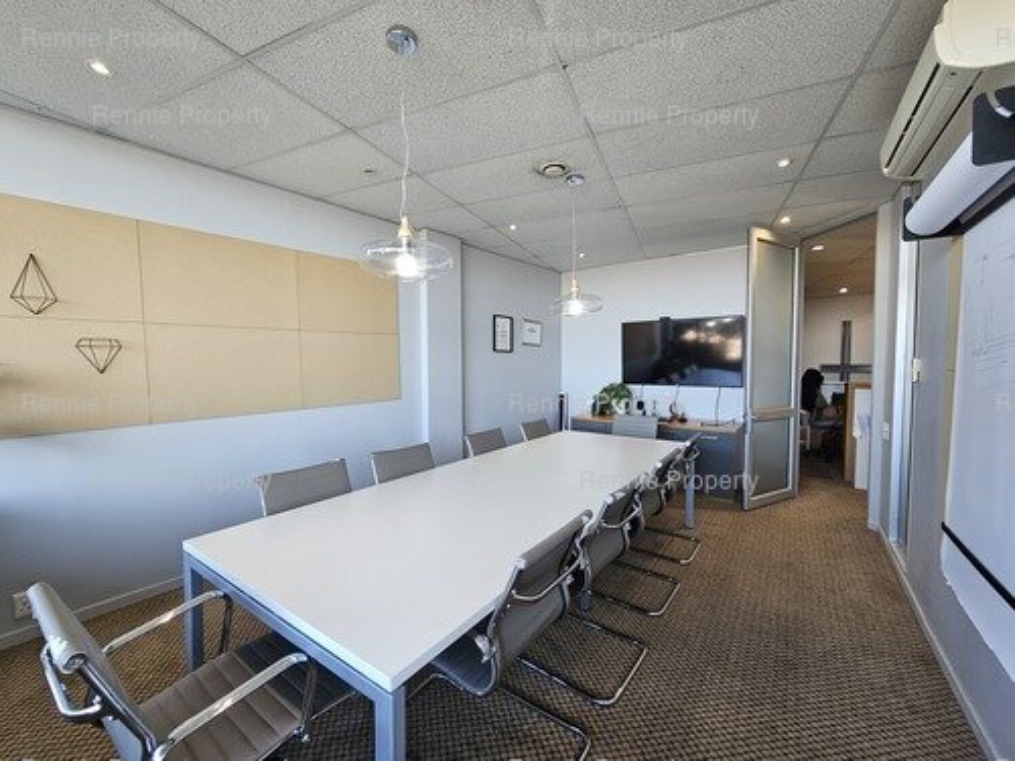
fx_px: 381
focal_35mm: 13
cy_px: 380
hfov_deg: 106.2
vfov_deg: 89.9
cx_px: 508
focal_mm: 2.2
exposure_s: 1/50
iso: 80
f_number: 2.2
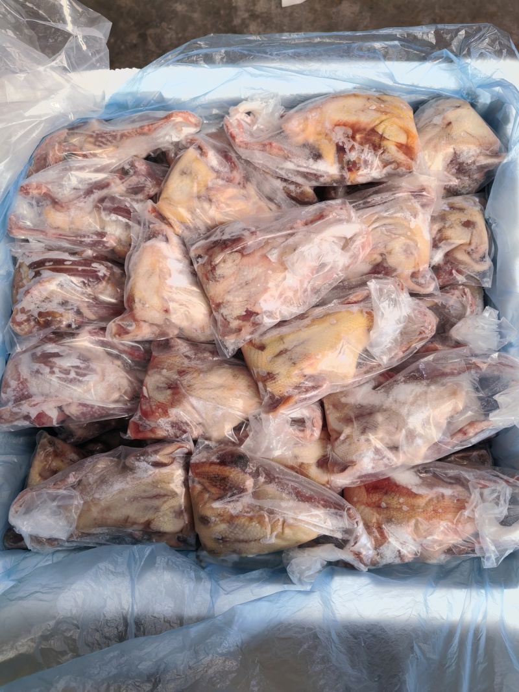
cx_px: 260
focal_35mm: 27
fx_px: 540
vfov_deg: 65.3
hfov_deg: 51.3
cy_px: 346
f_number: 1.9
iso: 50
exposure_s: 1/172
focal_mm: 5.52
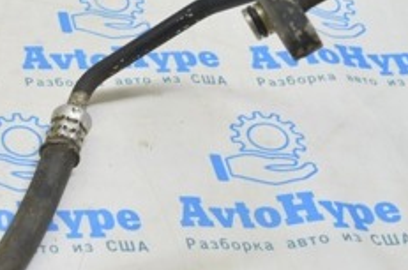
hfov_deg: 20.8
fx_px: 988
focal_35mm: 87
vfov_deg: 15.6
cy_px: 124
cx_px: -150
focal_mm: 21
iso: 400
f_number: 5.6
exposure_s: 1/20
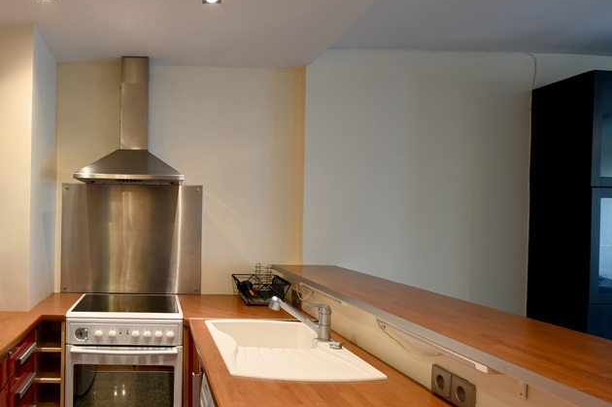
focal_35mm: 26
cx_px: 155
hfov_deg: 65.3
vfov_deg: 49.4
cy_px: 226
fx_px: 442
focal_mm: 16
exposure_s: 1.3
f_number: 11
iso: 100
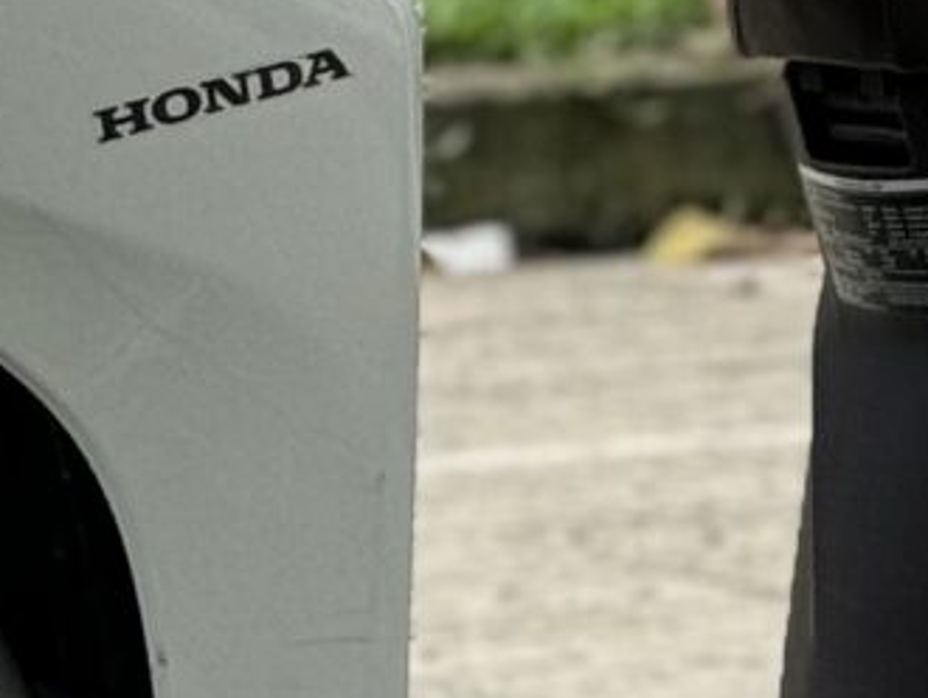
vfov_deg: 4.0
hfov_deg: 5.3
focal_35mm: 372
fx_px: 9980
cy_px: 51
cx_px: 880
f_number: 1.78
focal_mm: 6.76
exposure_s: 1/1560
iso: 64
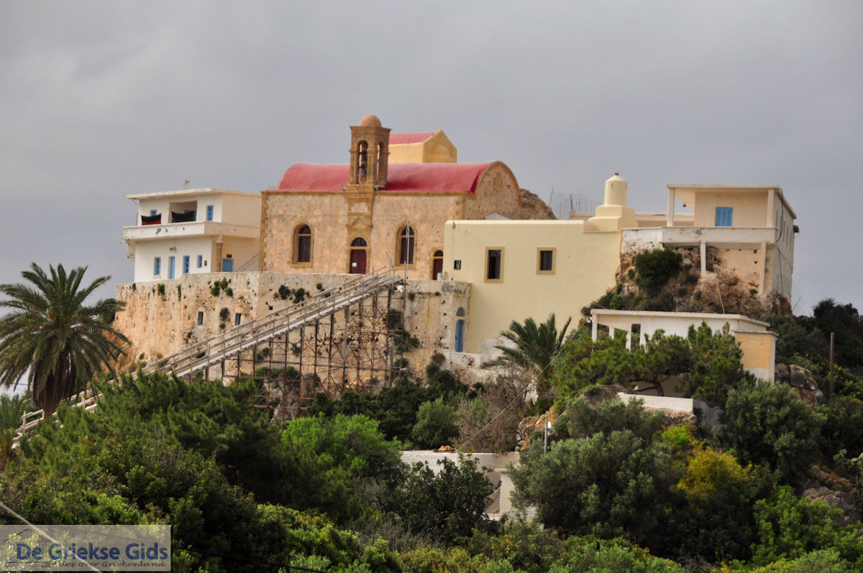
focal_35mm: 128
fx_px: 3053
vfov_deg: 10.7
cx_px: 432
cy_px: 286
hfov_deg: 16.1
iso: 200
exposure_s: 1/1250
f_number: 5.6
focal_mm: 85
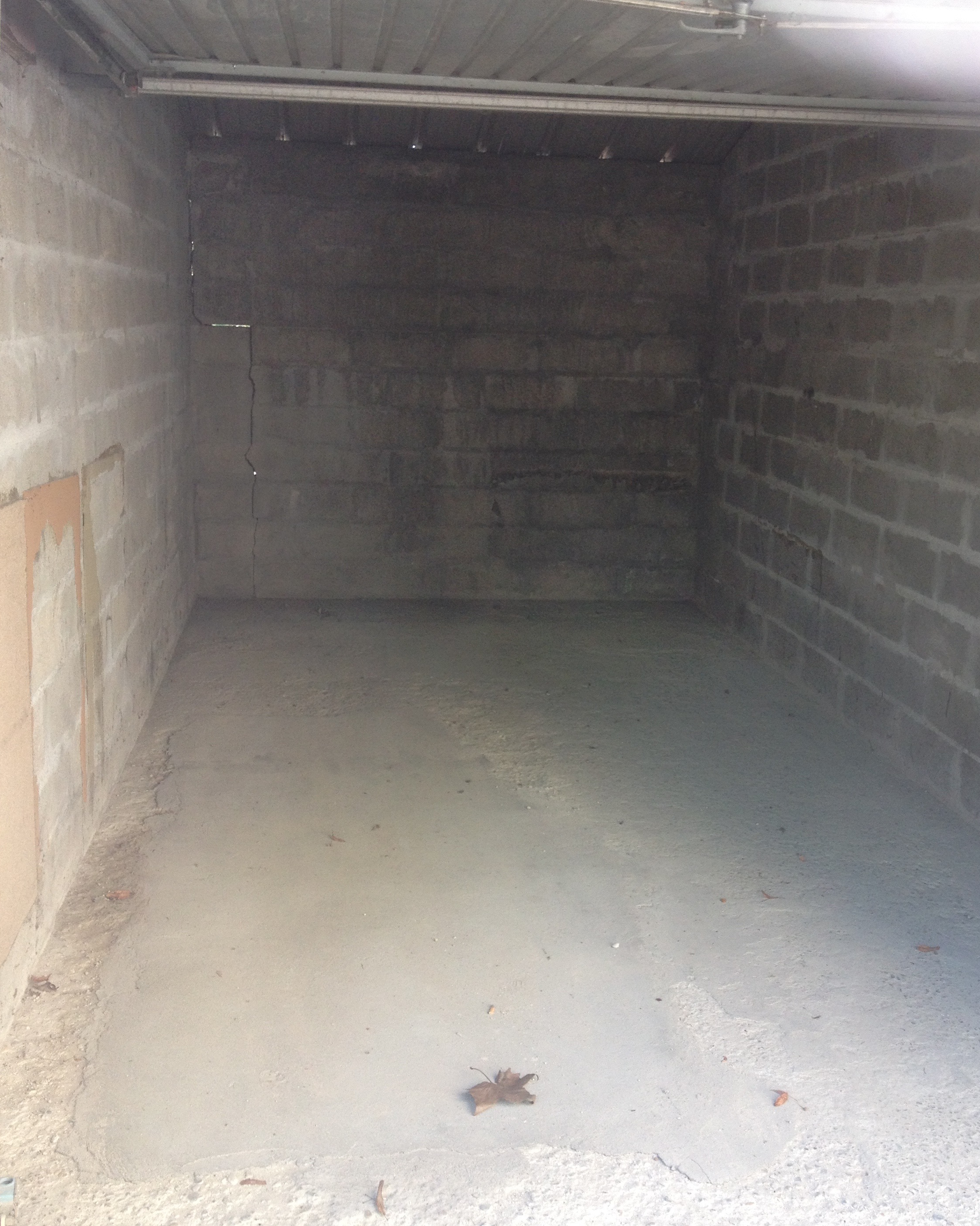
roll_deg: -0.6
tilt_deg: -16.2
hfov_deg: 37.3
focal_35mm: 40
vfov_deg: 45.8
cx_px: 536
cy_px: 598
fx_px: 1450
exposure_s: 1/120
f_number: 2.4
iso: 80
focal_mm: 4.28
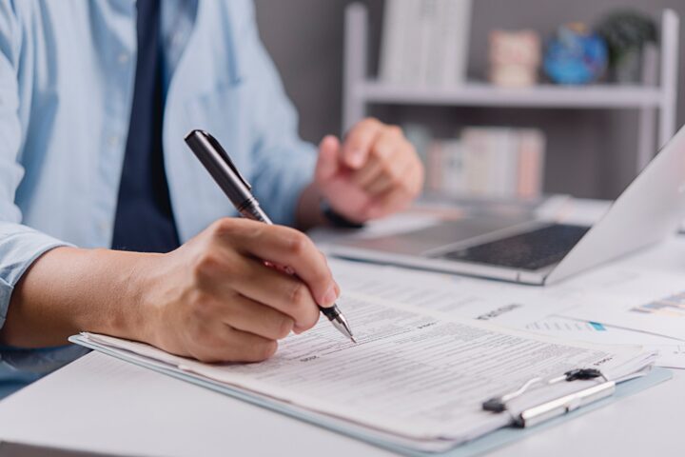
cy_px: 228
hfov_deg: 33.4
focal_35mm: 60
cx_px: 342
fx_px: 1142
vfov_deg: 22.6
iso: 125
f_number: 3
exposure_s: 1/125
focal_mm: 60
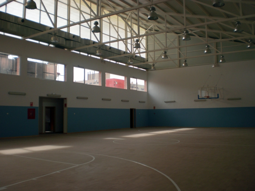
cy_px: 96
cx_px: 128
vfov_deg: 39.7
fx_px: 265
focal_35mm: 36
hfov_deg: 51.4
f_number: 3.1
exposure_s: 1/400
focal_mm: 6.3
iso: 100
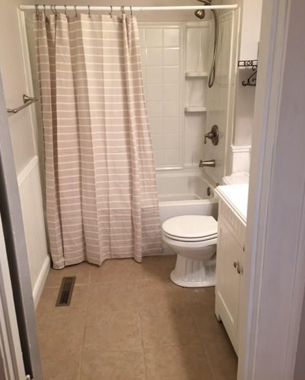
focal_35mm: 31
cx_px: 149
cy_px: 172
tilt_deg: -17.2
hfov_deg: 47.2
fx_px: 349
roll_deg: +1.9
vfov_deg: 57.1
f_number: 2.2
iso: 80
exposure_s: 1/30
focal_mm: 4.15
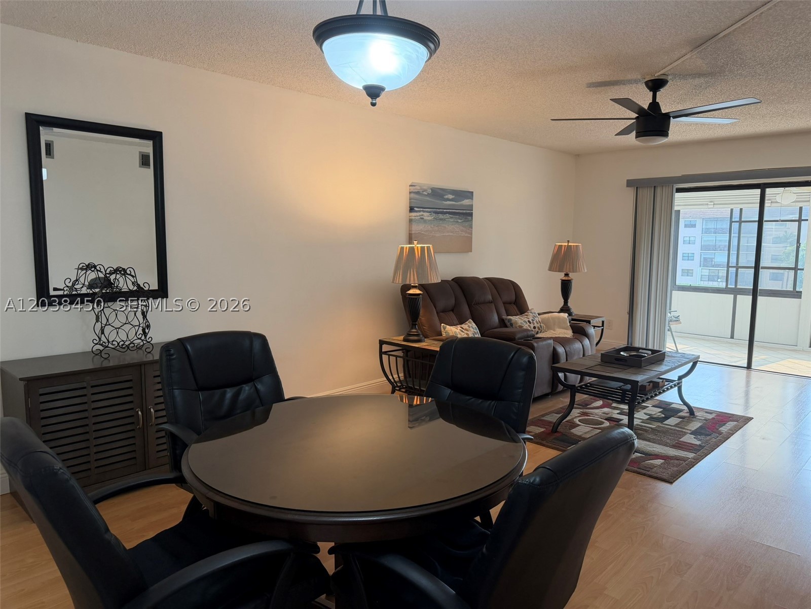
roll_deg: -0.6
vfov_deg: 56.8
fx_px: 562
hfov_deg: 71.6
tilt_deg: -6.3
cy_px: 304
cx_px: 406
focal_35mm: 24
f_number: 1.78
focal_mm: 6.76
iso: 200
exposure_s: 1/120
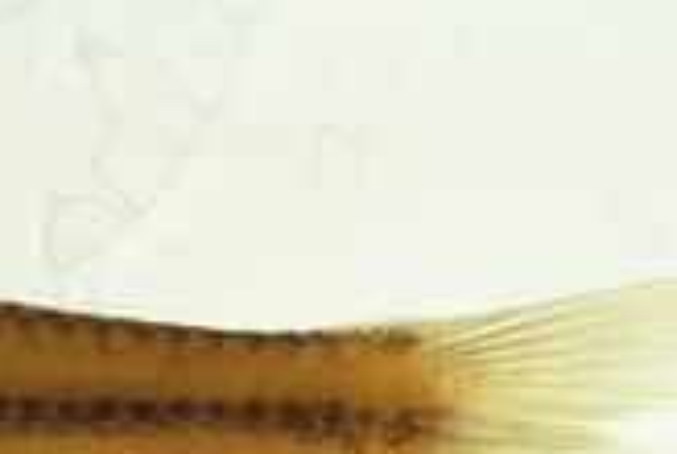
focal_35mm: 438
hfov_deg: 4.7
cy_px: 786
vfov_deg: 3.1
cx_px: 850
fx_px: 8252
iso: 100
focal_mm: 60
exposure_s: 1/200
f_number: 10
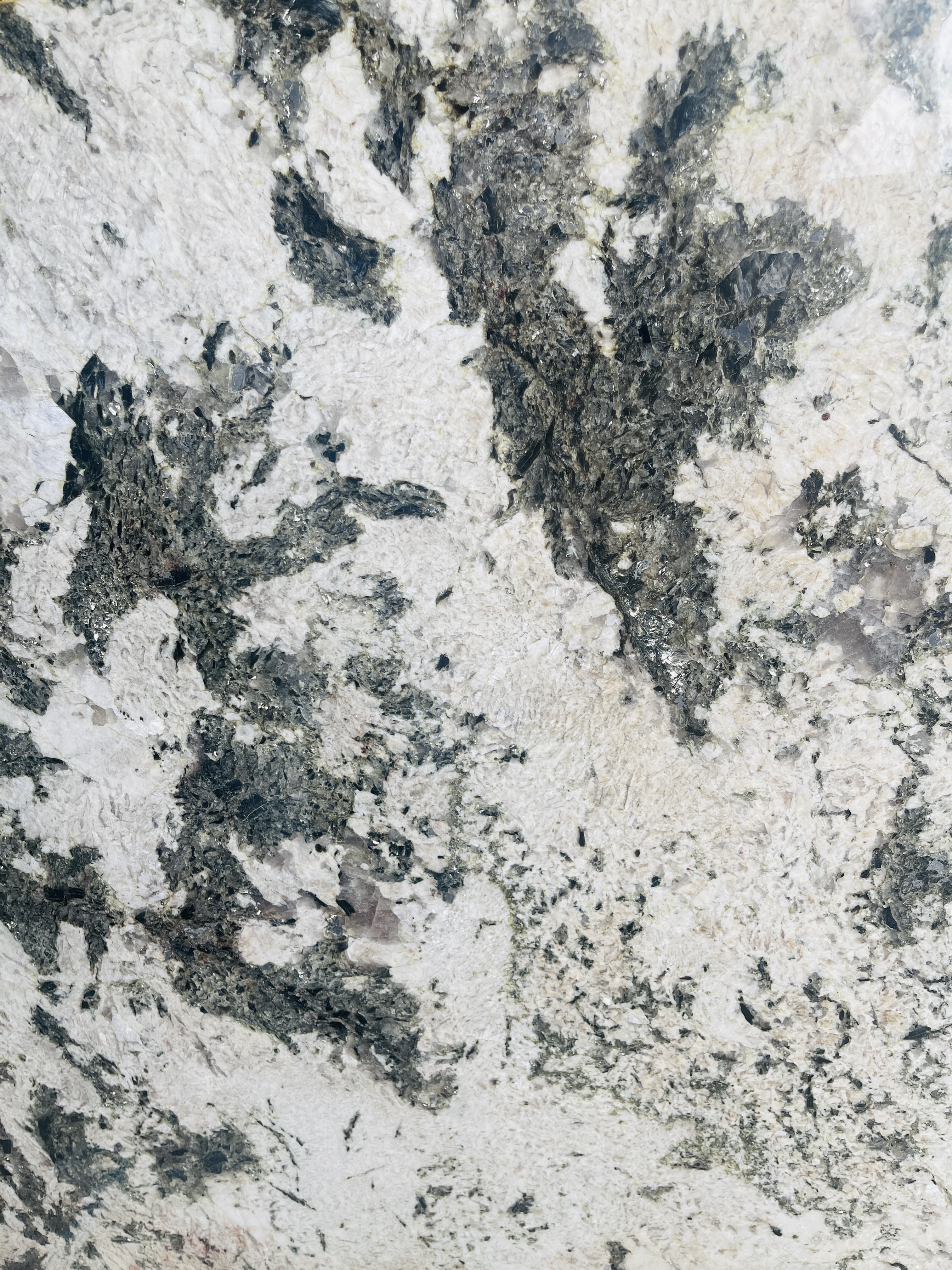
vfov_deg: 69.4
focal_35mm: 25
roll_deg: +8.5
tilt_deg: -29.0
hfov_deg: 54.9
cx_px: 476
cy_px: 635
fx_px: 917
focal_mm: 5.1
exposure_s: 1/354
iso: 32
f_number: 1.6
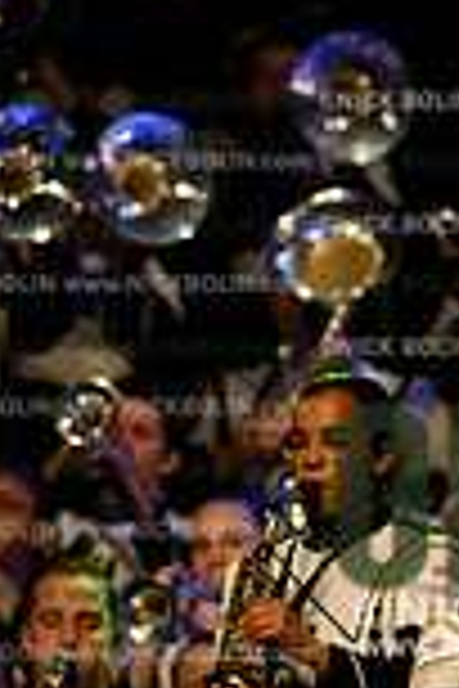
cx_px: 522
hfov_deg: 1.6
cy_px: 531
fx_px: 16867
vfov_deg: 2.3
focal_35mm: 882
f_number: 4
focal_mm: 300
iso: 5000
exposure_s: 1/500
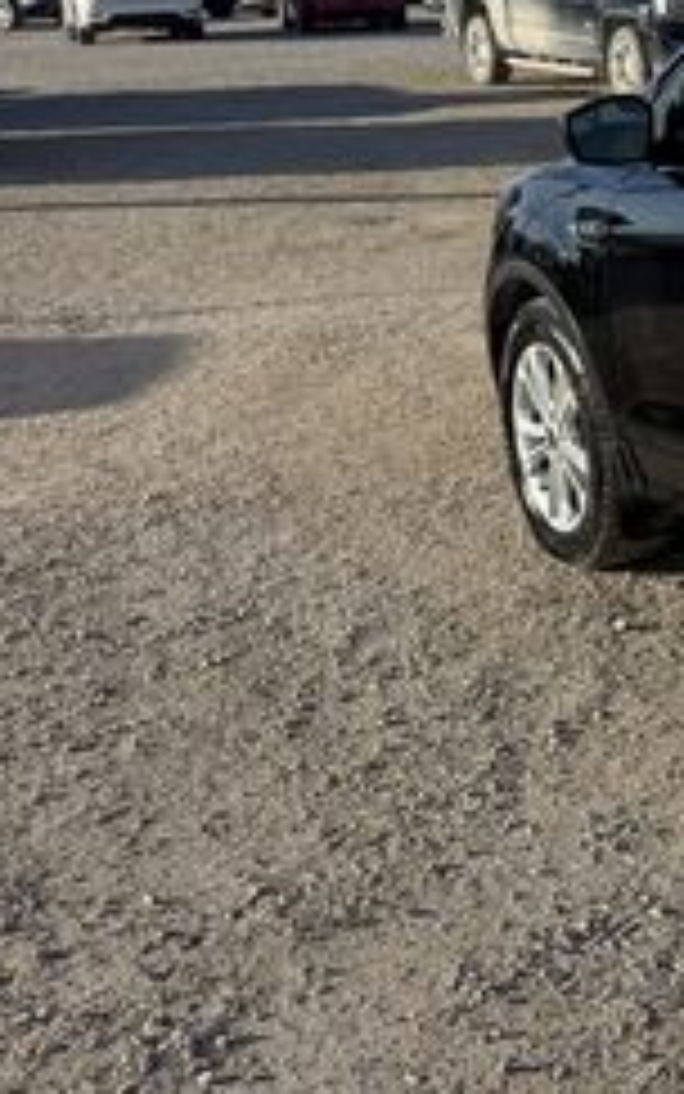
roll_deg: -0.4
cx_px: 1341
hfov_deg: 15.7
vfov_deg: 30.1
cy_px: 261
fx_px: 1997
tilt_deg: -9.7
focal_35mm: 67
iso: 80
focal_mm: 6.76
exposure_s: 1/5714
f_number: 1.78
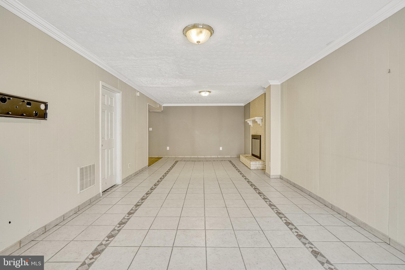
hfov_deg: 96.7
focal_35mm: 16
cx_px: 202
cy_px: 135
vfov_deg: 73.7
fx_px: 180
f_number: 8
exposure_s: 1/1000
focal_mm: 16
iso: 1250
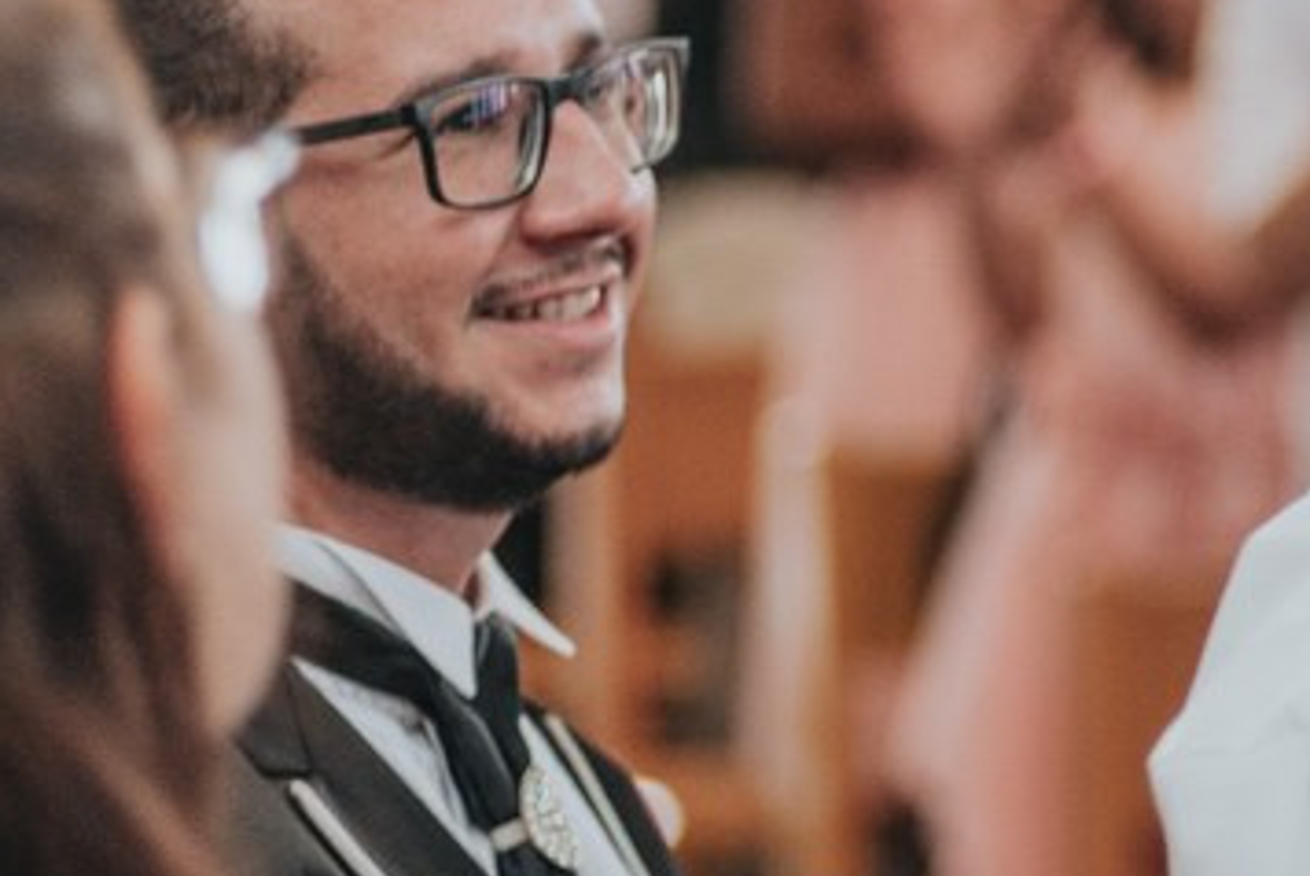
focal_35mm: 337
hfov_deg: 6.0
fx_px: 12273
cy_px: -215
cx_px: 2050
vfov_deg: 4.1
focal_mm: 100
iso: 1600
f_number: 2.8
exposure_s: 1/125
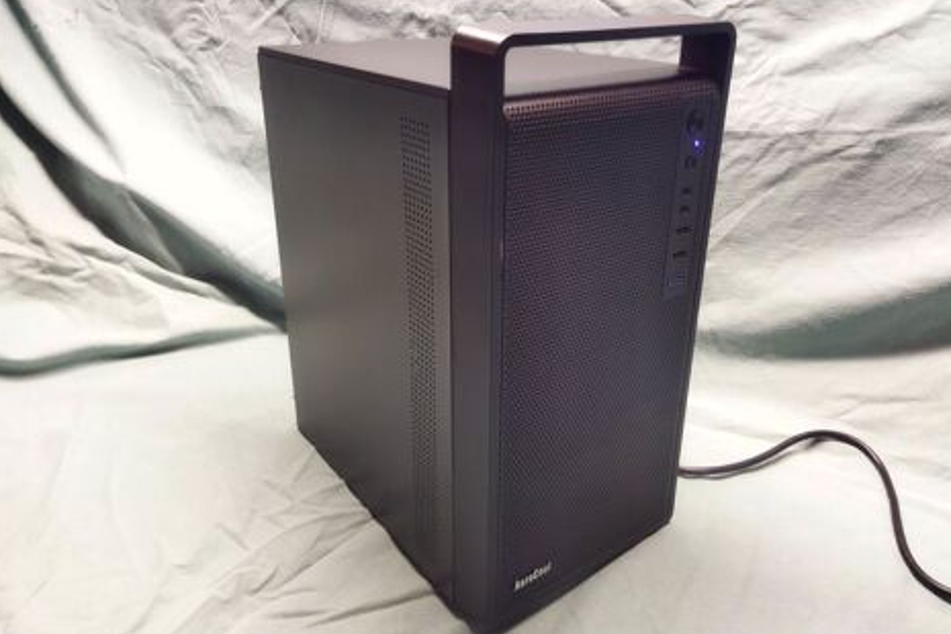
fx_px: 766
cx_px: 481
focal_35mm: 29
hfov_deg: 63.7
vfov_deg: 44.9
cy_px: 278
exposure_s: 1/33
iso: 394
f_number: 1.79
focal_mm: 4.71
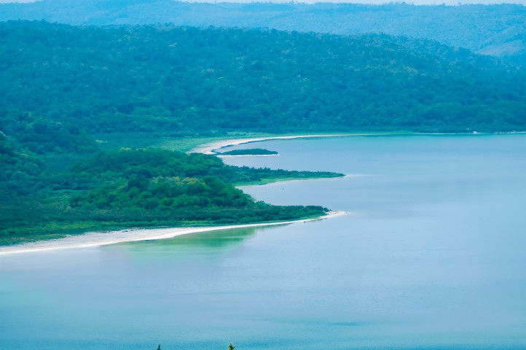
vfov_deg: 11.4
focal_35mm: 120
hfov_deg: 17.1
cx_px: 263
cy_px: 175
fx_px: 1752
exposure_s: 1/250
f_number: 8
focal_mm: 80
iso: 200
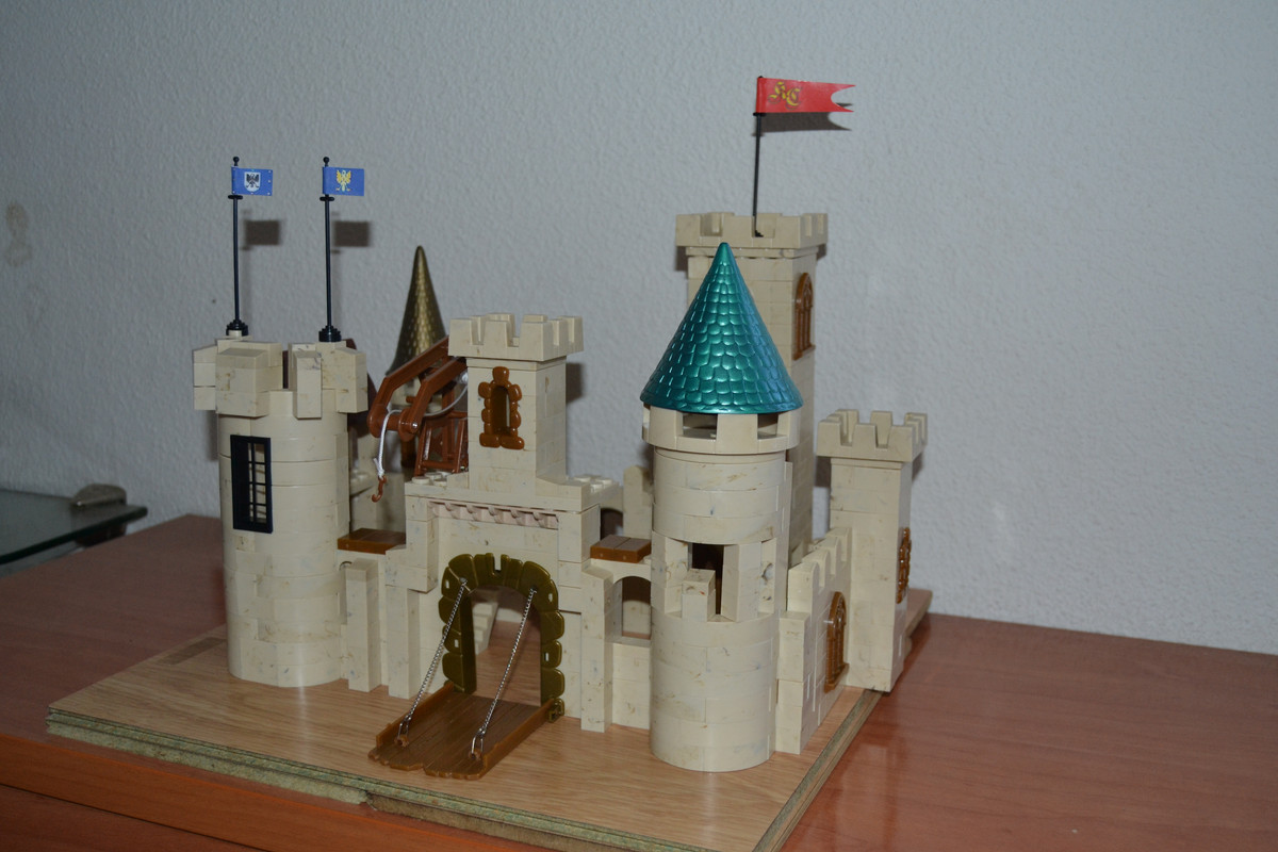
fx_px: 1384
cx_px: 639
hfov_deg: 49.6
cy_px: 426
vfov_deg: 34.2
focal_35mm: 39
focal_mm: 26
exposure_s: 1/60
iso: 640
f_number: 4
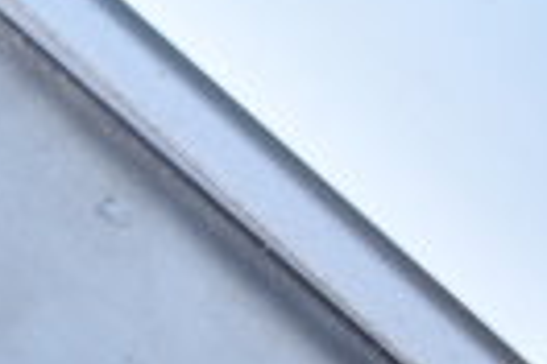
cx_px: -692
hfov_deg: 10.2
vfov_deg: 7.4
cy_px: -246
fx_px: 2735
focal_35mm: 180
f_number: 4
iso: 1250
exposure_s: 1/40
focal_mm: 26
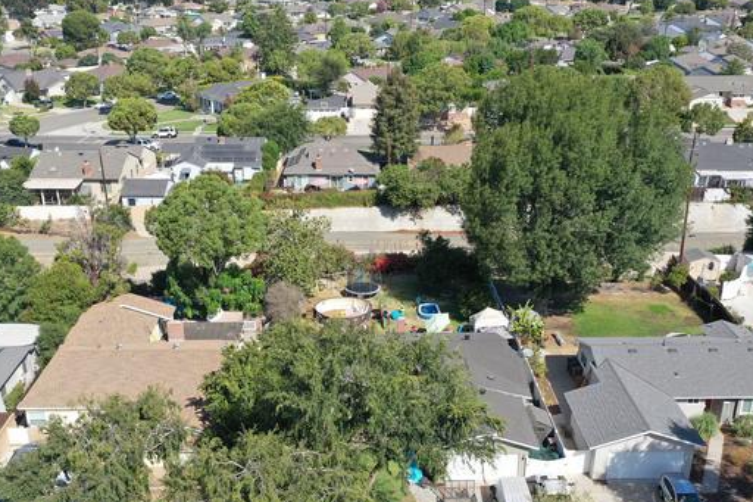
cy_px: 349
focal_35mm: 41
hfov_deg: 47.4
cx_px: 356
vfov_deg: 32.2
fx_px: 857
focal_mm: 10.26
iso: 100
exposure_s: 1/120
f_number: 4.5
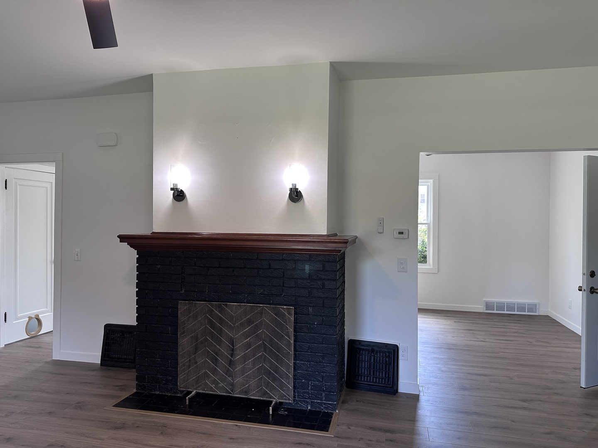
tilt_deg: +0.0
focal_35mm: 24
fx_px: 415
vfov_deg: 56.8
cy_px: 224
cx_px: 299
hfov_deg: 71.6
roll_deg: -0.7
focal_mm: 6.86
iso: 200
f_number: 1.78
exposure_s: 1/120
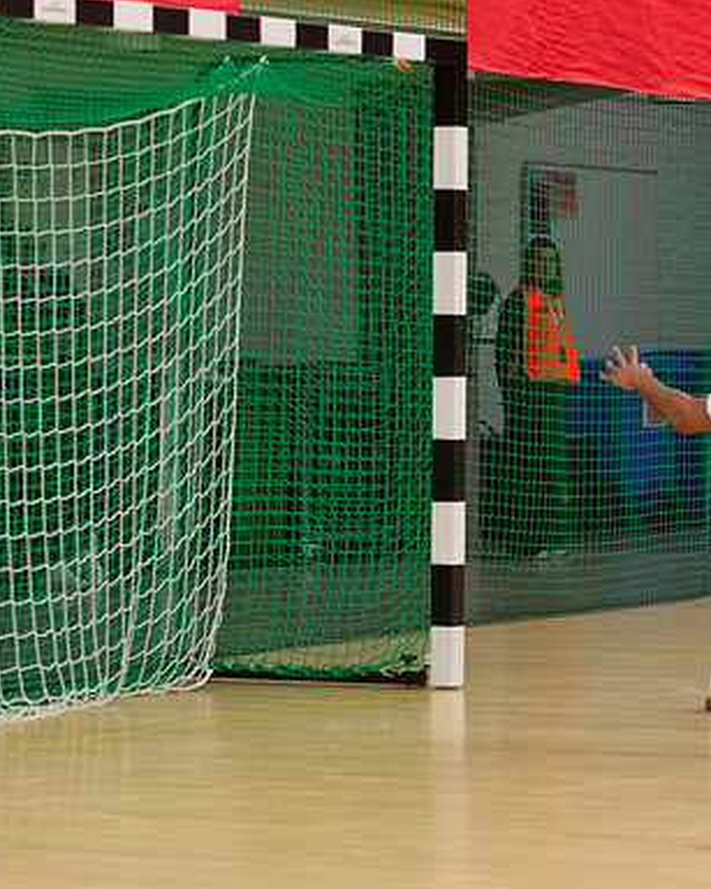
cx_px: 533
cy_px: 446
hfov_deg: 9.2
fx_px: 4421
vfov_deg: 11.5
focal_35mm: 168
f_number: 4.8
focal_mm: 112
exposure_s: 1/640
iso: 4500
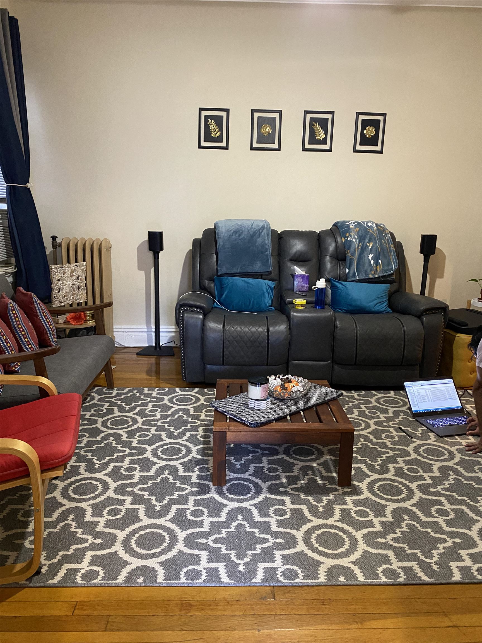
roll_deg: +0.7
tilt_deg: -12.8
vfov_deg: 67.3
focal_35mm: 26
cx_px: 241
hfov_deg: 53.1
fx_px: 483
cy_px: 322
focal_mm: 4.25
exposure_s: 1/40
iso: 500
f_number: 1.8
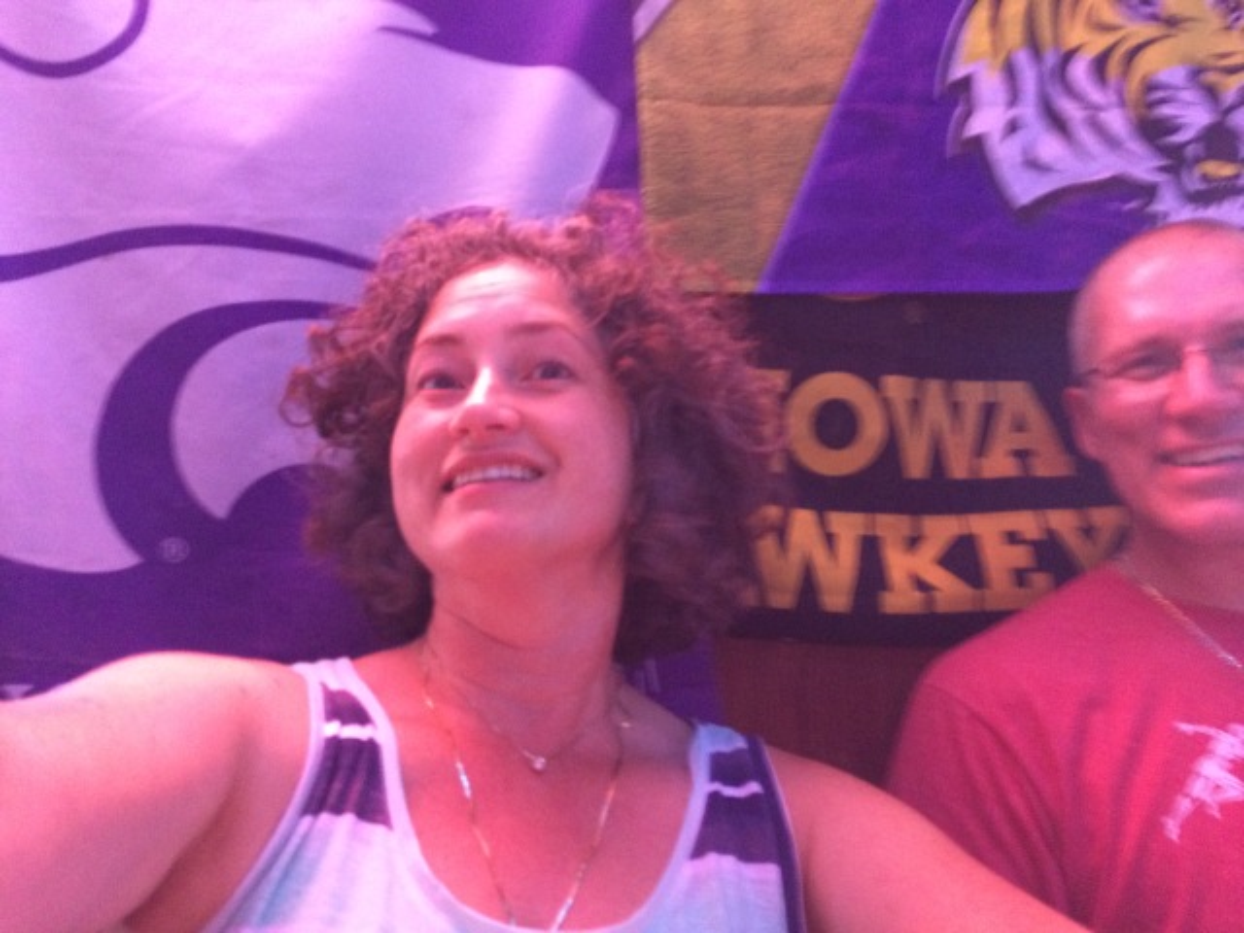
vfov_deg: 48.2
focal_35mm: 29
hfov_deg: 61.7
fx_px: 1042
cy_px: 466
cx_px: 622
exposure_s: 1/15
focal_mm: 4.15
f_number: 2.2
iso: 400
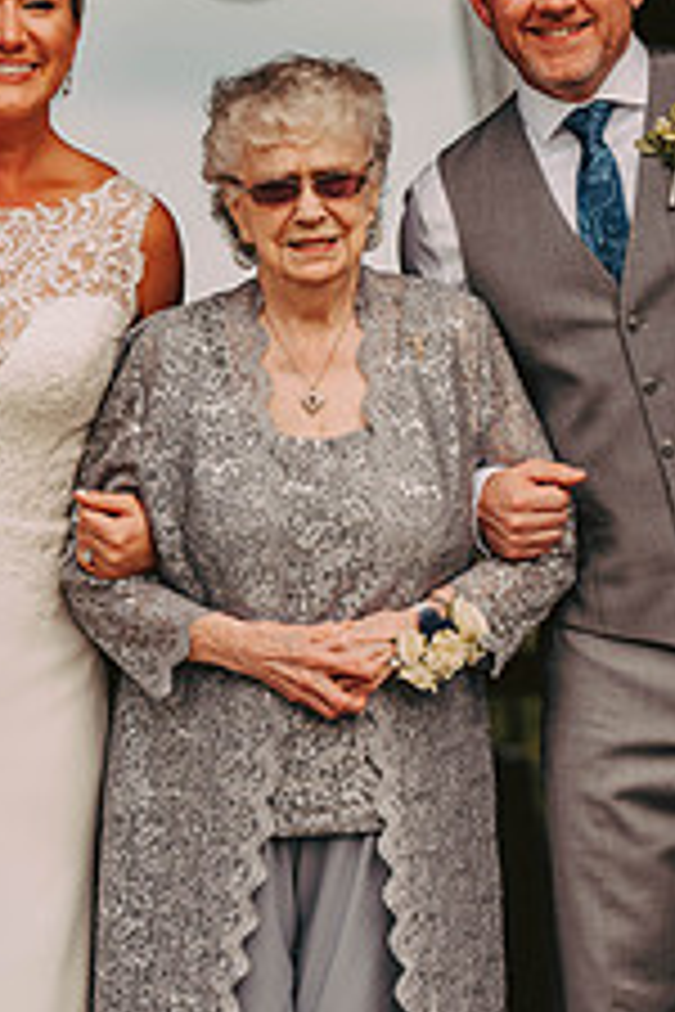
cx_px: 279
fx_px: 6862
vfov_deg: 8.4
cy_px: 234
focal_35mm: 244
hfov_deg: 5.6
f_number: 2.8
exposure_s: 1/4000
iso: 320
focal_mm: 122
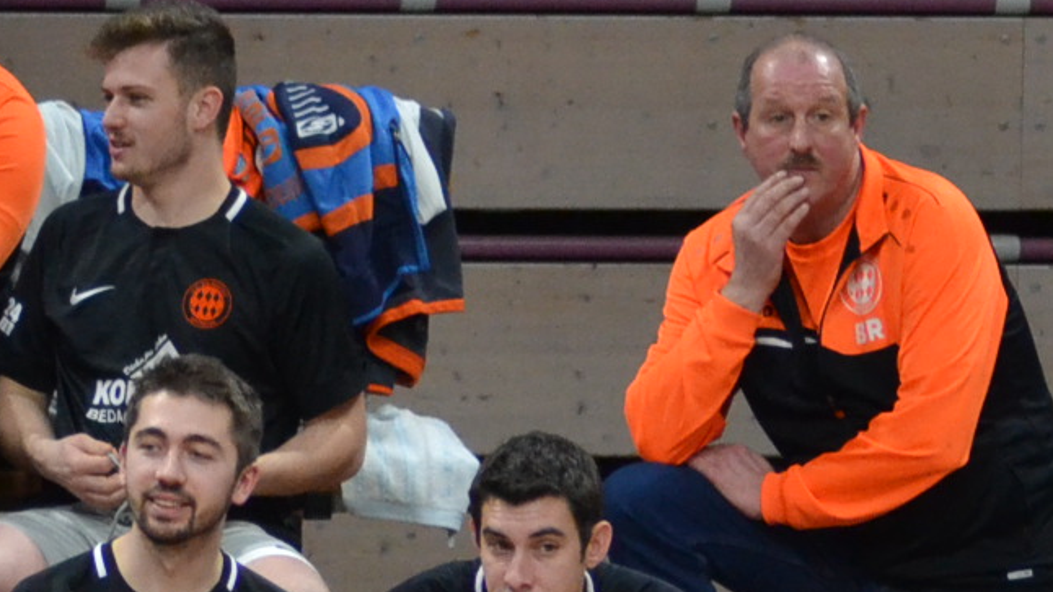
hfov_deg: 3.1
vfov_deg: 1.7
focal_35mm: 701
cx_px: 44
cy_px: 328
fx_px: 19564
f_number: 4.2
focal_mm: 125
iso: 2000
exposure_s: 1/500
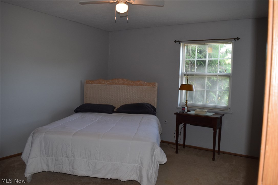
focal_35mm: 30
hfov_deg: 61.9
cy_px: 92
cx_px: 139
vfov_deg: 43.6
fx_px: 232
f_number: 5
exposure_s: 1/100
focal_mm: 20
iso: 800
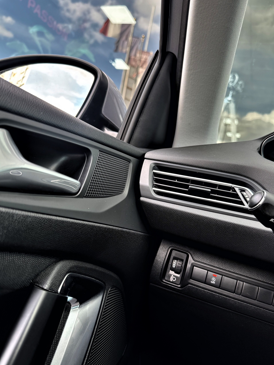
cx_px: 149
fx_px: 285
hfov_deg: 51.3
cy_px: 188
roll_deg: -11.9
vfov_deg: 65.3
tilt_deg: +0.2
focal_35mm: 27
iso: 64
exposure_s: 1/121
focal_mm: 6.76
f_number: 1.78
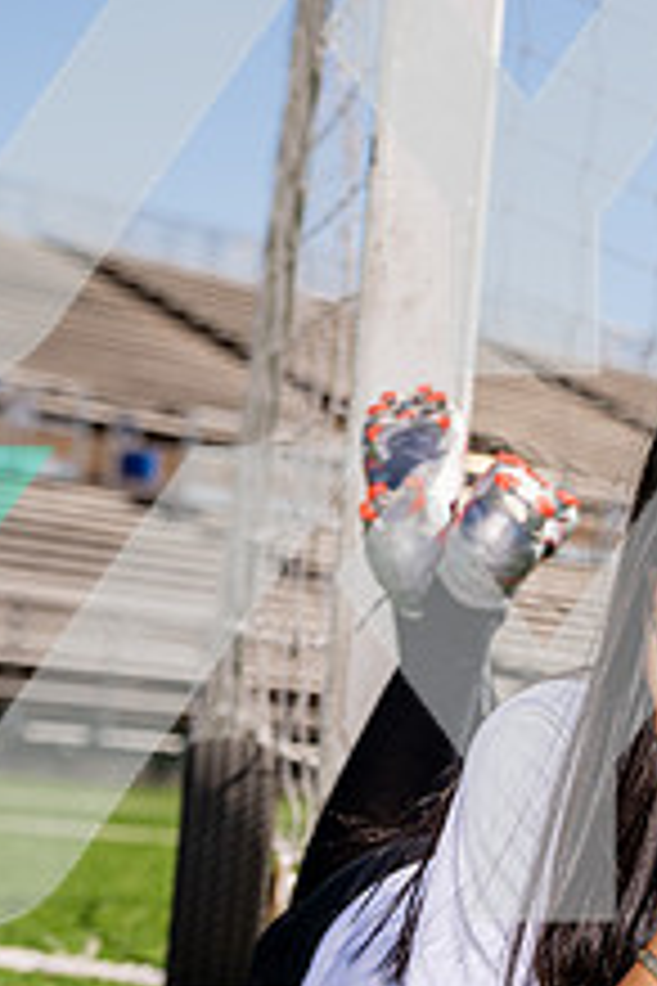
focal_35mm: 122
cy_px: 687
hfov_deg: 11.1
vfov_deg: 16.7
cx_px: 729
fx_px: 3339
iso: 100
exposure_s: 1/1000
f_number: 4
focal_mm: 46
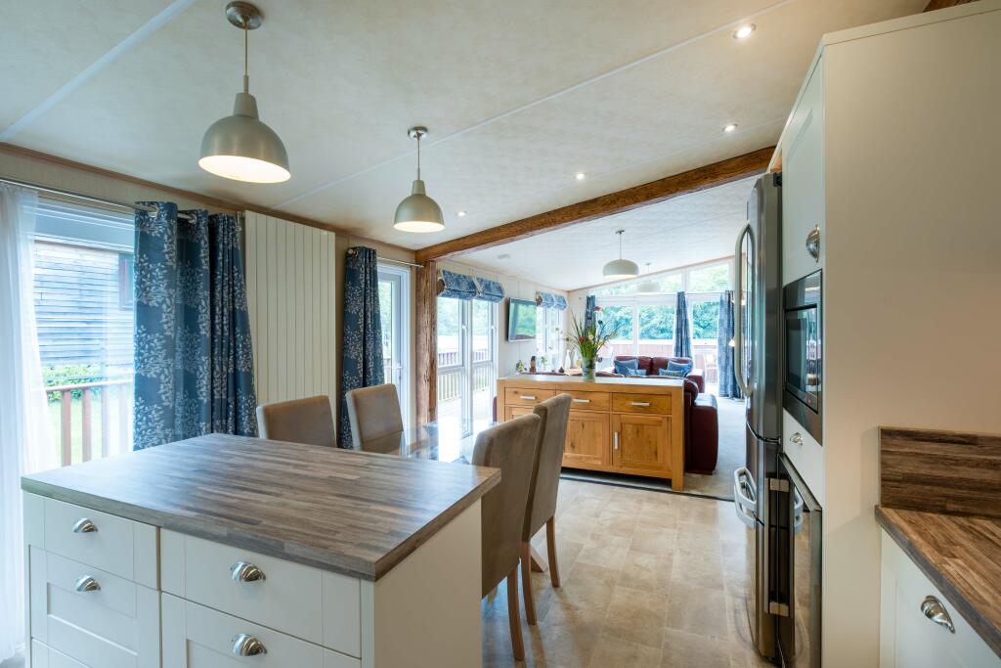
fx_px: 417
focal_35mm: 15
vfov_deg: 77.3
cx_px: 500
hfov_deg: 100.4
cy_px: 334
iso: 200
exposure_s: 1/10
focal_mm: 10
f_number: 6.4
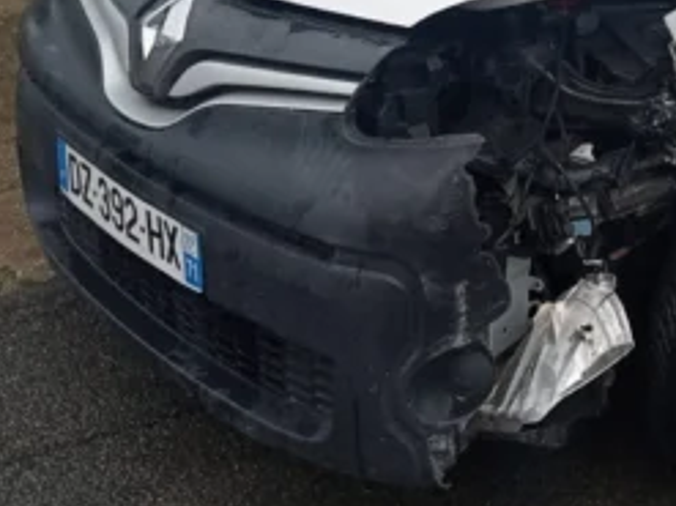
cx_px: 690
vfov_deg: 20.7
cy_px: -25
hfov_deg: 26.9
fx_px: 1327
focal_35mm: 68
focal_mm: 3.46
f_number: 2.2
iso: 100
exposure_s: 1/380
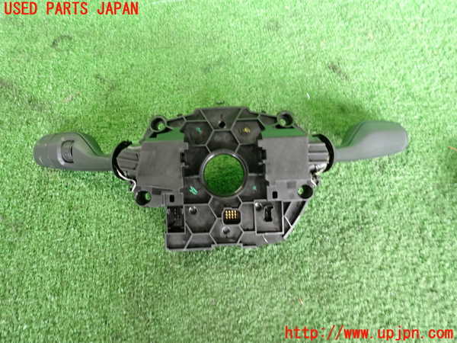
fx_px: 330
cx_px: 228
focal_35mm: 25
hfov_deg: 69.4
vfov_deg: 54.9
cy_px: 172
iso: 320
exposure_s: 1/30
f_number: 2
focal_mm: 4.5
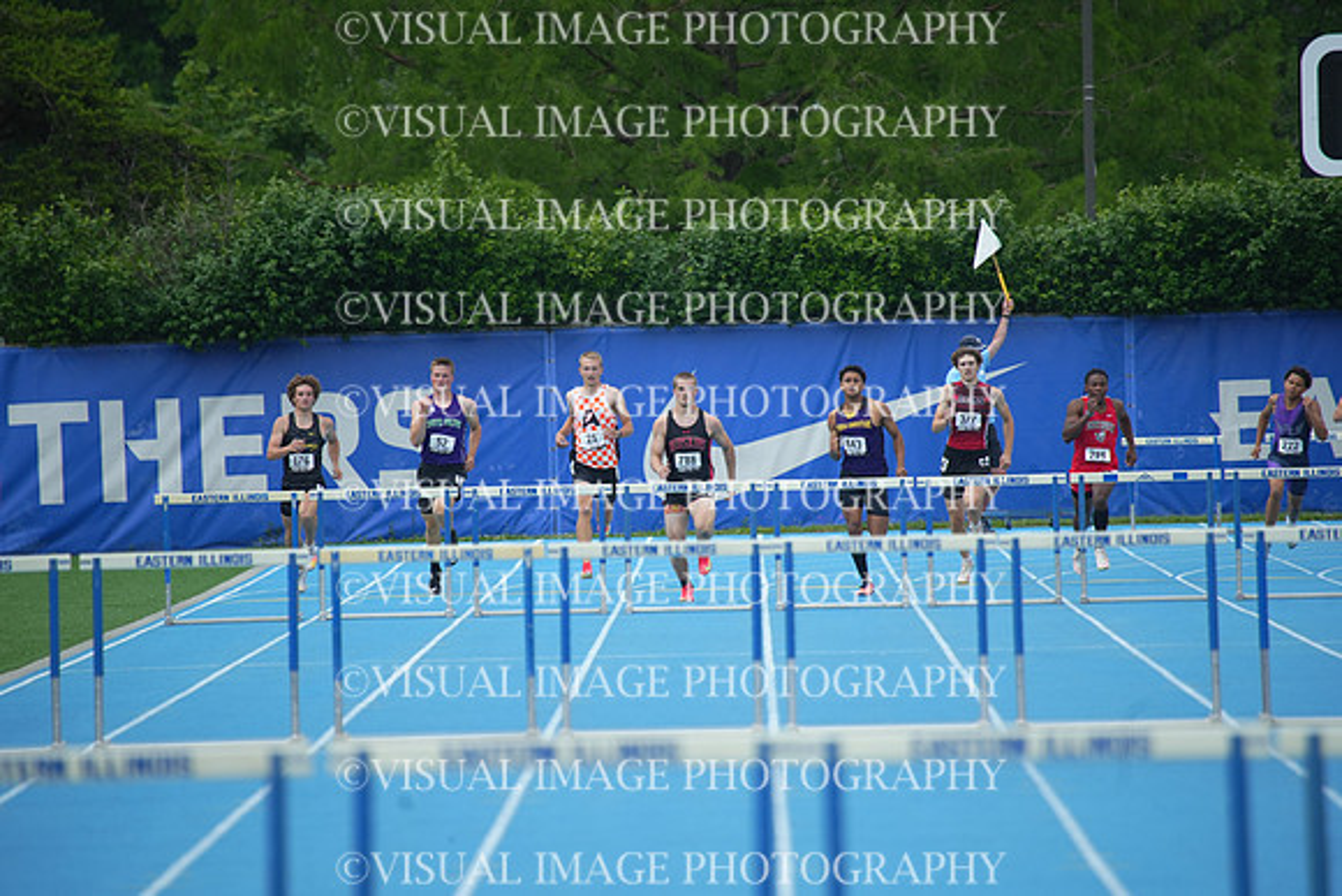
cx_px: 671
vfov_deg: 3.4
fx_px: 14914
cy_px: 448
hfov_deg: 5.2
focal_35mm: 400
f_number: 5.6
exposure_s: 1/1250
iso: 400
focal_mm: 400
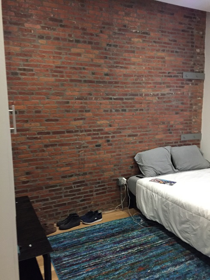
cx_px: 105
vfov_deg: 61.7
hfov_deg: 48.2
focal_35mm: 29
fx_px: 234
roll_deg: +0.0
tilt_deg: -7.1
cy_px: 140
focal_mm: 4.15
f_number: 2.2
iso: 320
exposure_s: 1/15
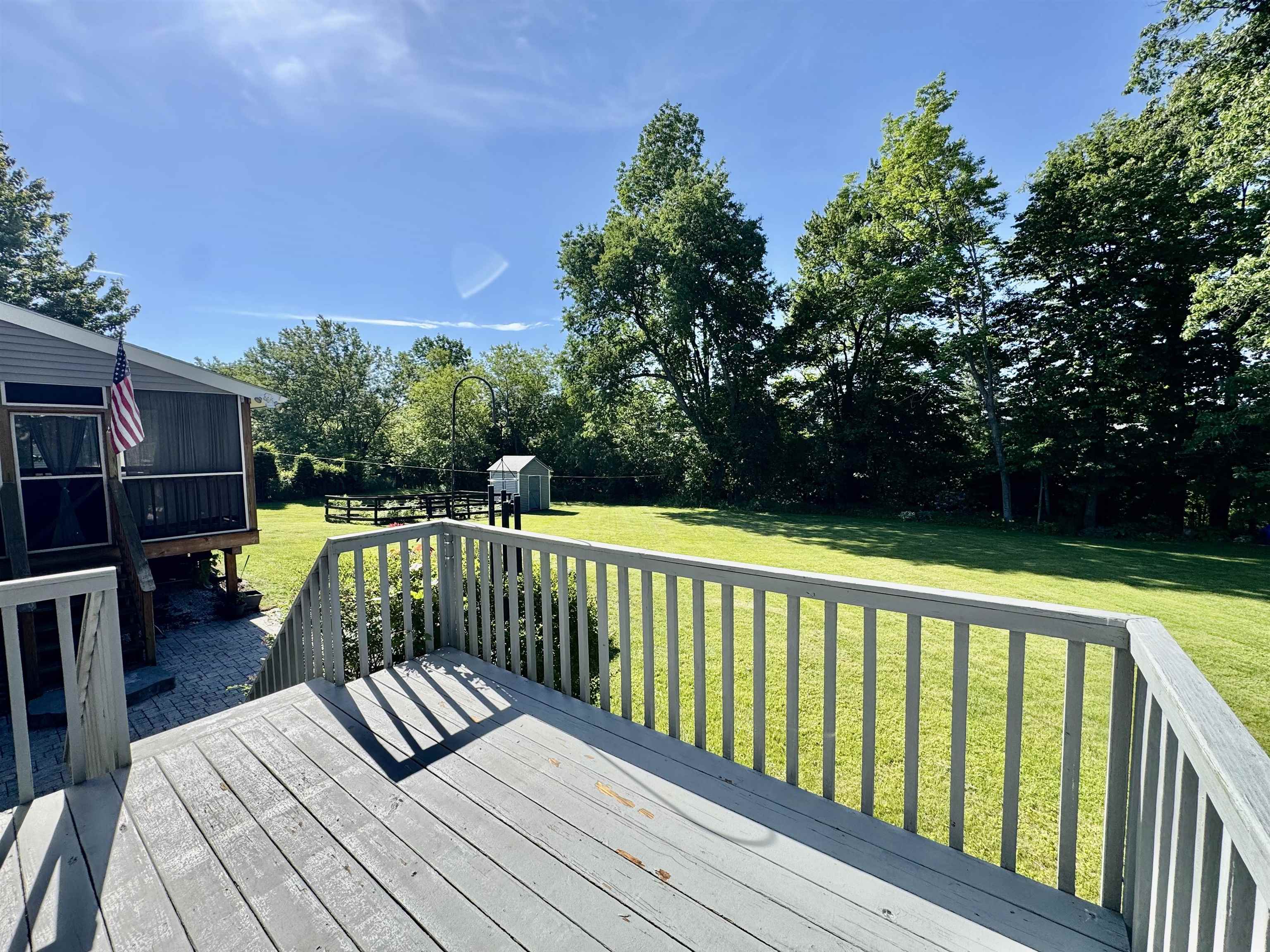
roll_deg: +0.5
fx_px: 514
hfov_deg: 102.1
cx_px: 635
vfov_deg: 85.7
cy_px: 476
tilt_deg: -4.2
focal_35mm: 14
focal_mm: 2.22
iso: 40
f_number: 2.2
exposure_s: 1/804
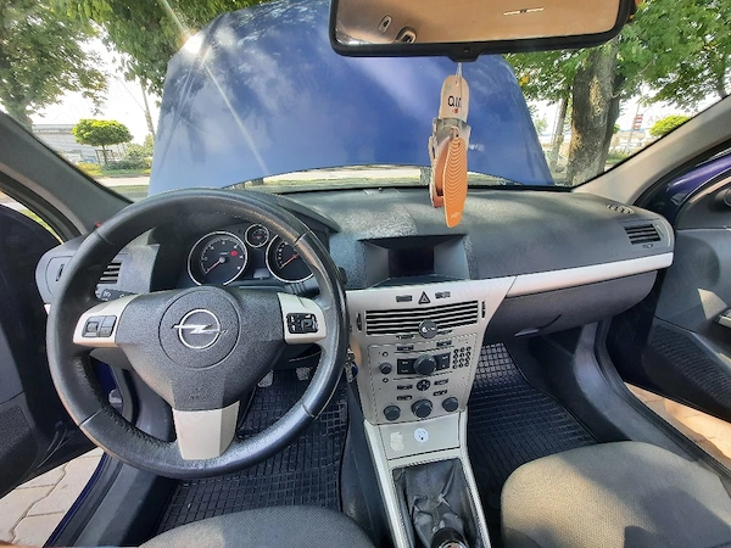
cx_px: 366
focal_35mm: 13
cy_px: 274
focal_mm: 1.74
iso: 80
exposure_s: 1/100
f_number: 2.2
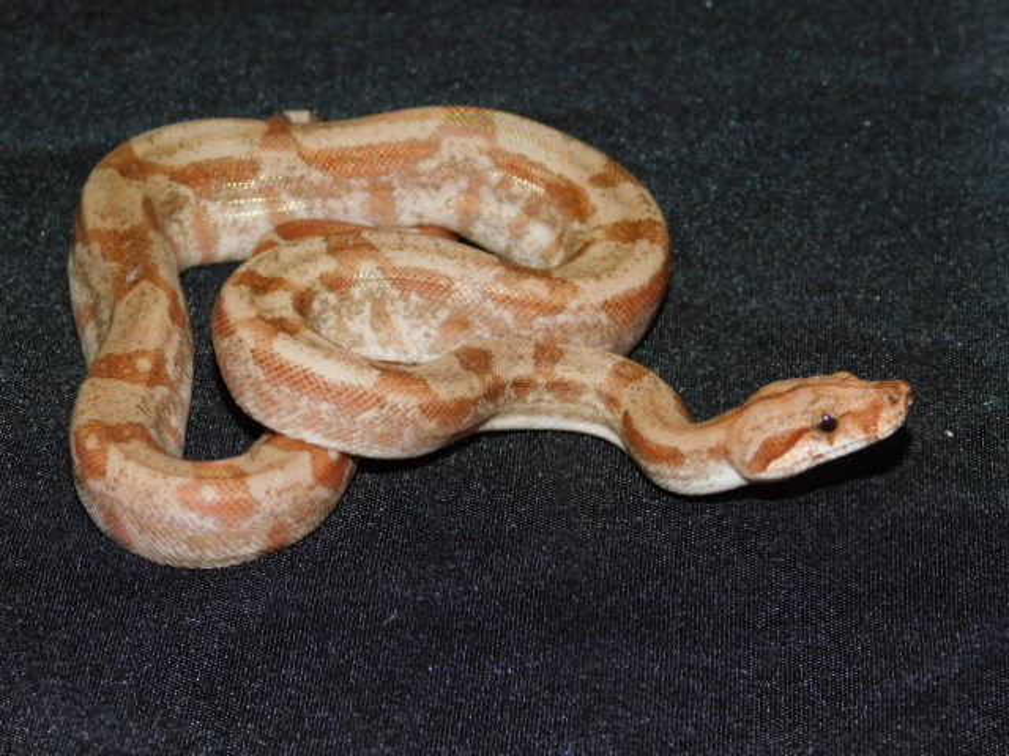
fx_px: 3352
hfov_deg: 17.1
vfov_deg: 12.9
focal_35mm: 115
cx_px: 504
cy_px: 378
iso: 200
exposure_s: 1/60
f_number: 4.8
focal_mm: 20.3
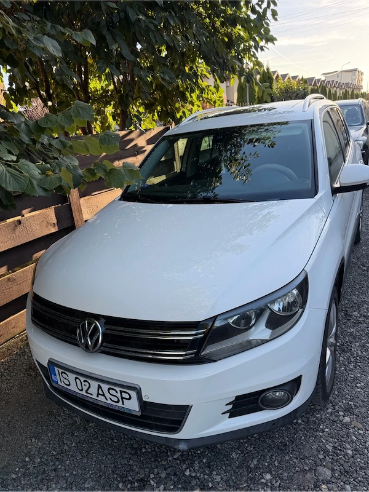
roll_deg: +4.9
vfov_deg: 71.6
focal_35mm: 24
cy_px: 246
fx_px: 341
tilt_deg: -20.1
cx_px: 184
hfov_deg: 56.8
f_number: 1.78
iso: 80
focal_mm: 6.76
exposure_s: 1/514
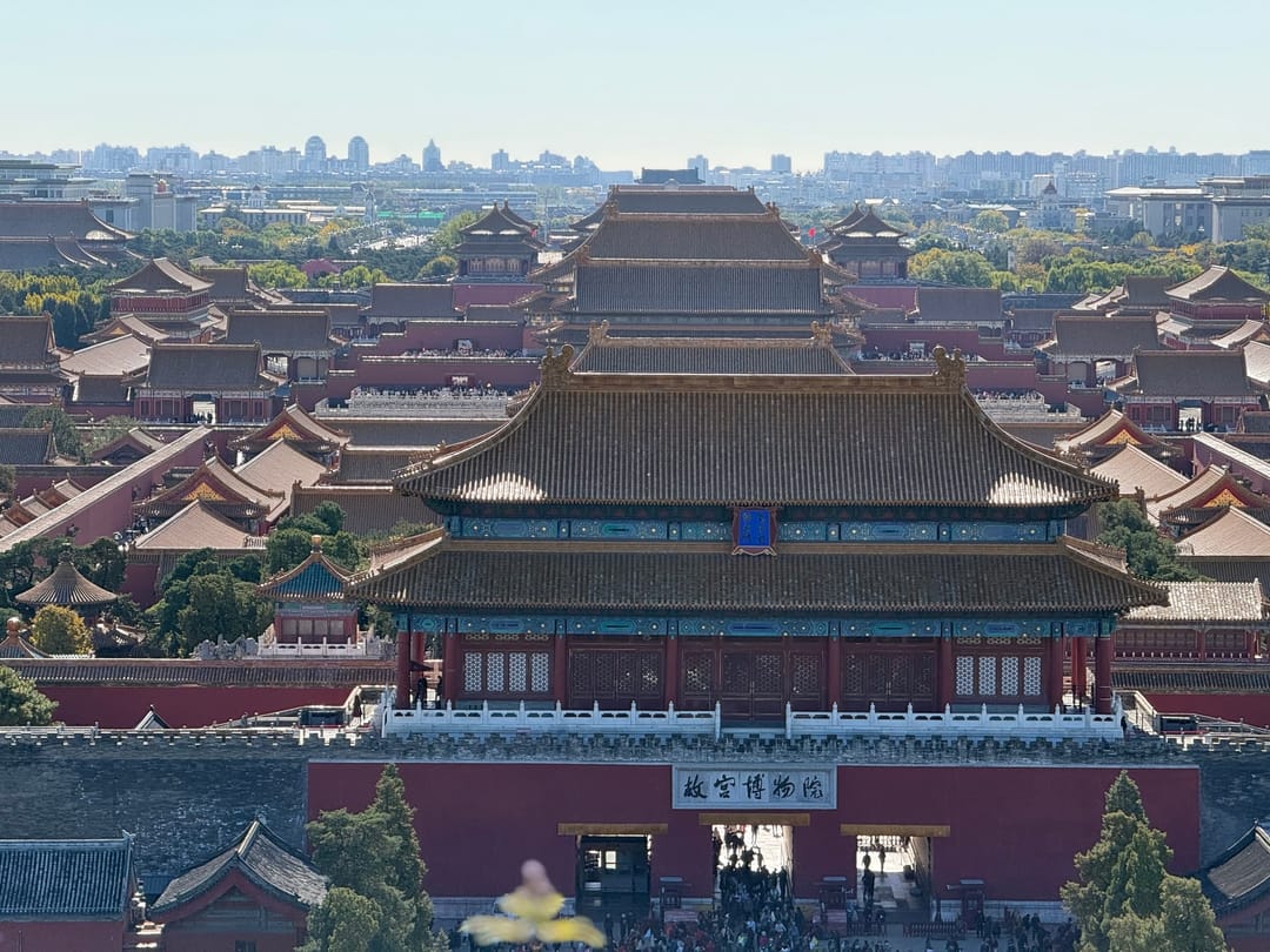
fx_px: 4403
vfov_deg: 12.3
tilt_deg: -3.0
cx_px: 635
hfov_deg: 16.4
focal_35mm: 120
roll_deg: -1.3
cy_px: 476
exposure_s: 1/576
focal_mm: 15.66
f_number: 2.8
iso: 64
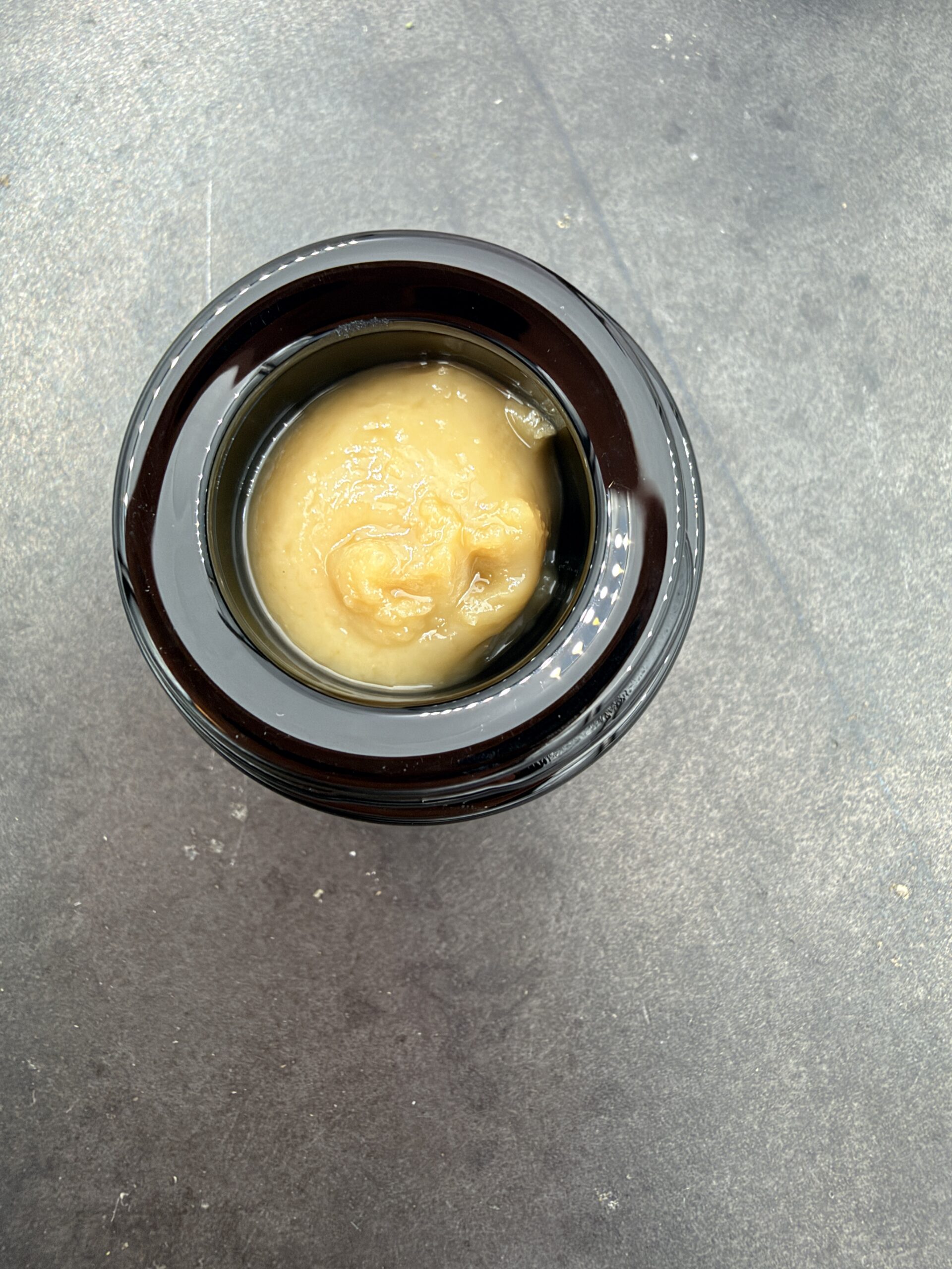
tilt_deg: -85.2
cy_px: 634
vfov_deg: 69.4
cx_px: 476
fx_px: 917
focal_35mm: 25
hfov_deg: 54.9
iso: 80
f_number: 2.2
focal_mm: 2.22
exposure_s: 1/121
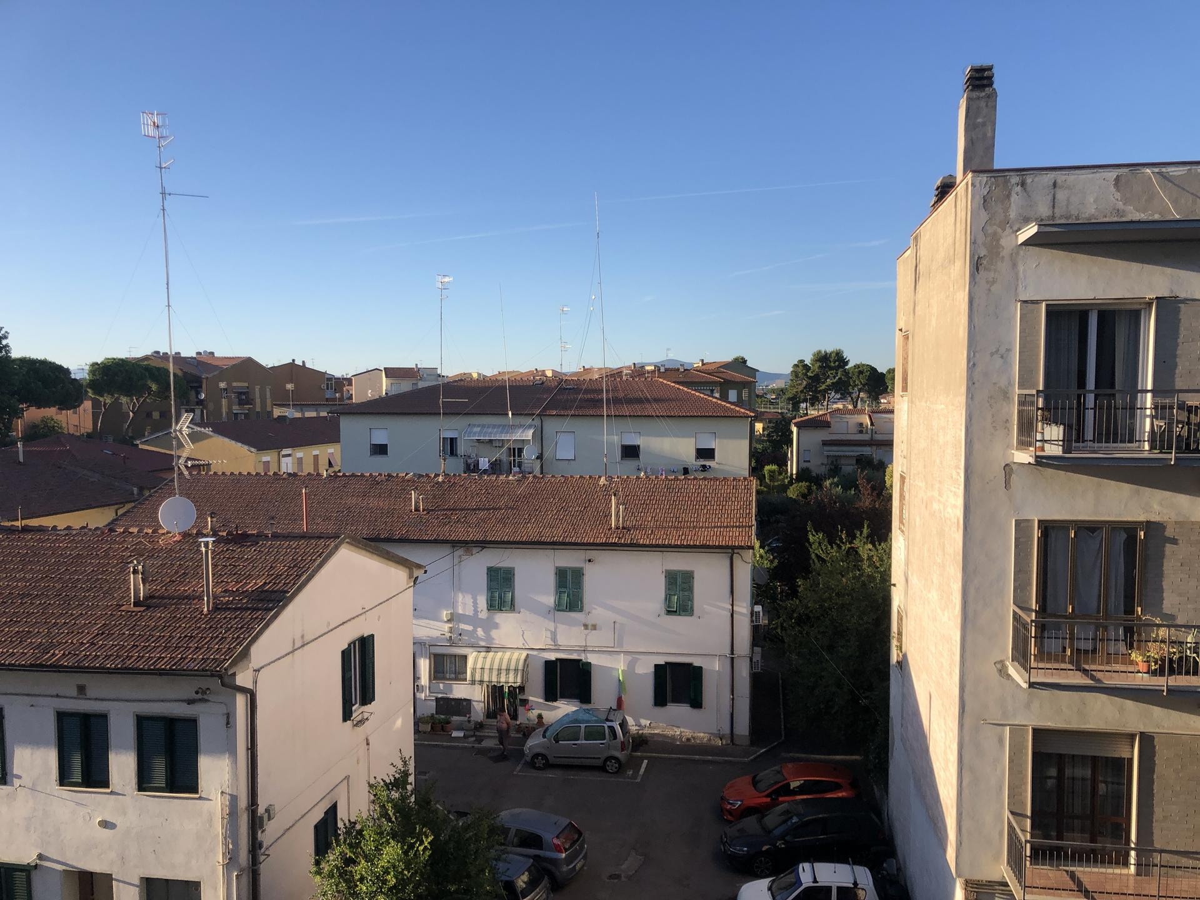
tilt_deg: -4.7
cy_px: 450
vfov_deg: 49.7
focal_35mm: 28
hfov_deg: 63.4
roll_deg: +1.2
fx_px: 971
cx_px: 600
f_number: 1.8
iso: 20
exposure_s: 1/1333
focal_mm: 4
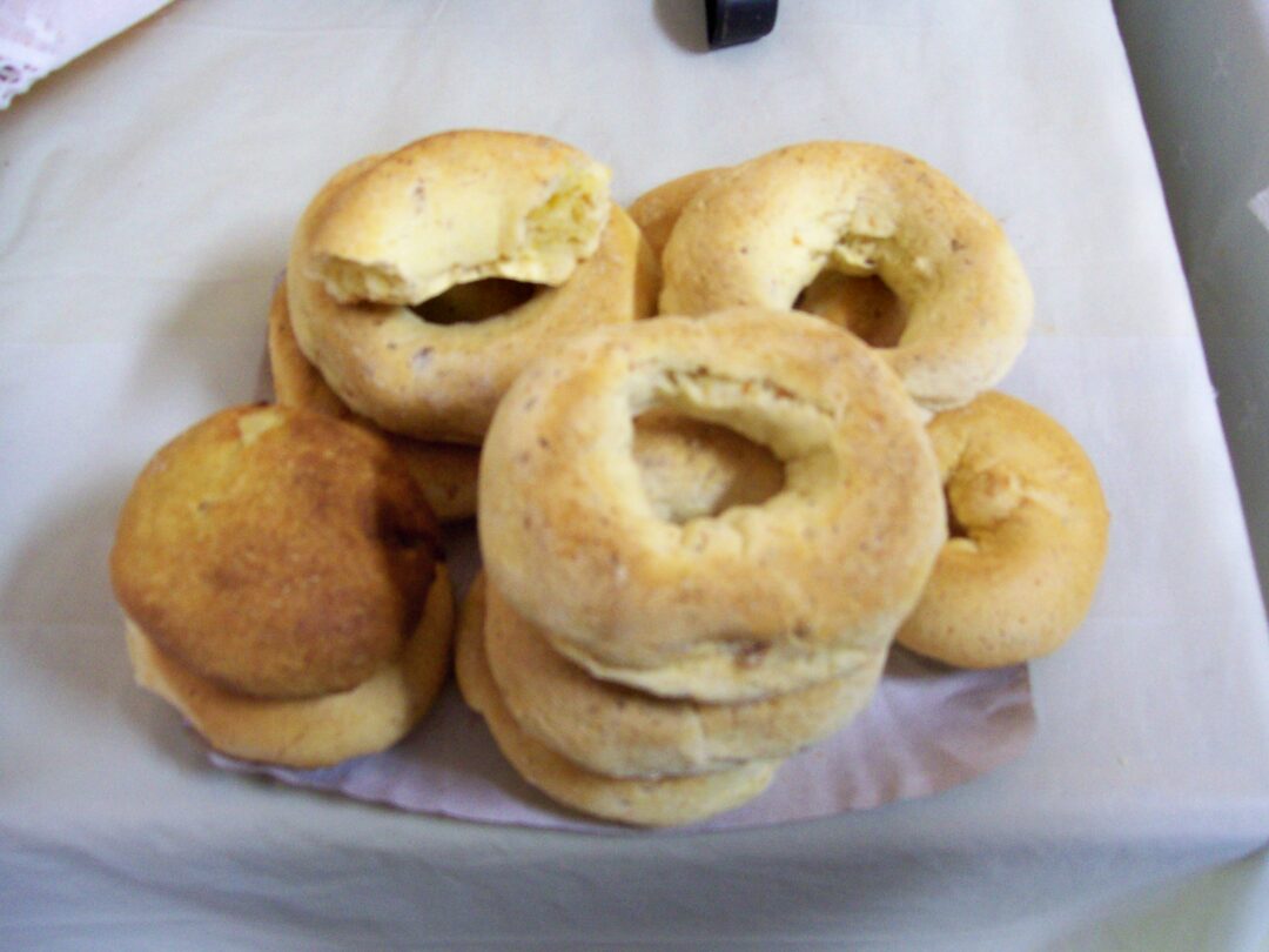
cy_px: 476
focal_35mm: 36
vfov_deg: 39.7
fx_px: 1320
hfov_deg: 51.4
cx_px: 634
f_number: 2.7
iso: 160
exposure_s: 1/14.4
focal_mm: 6
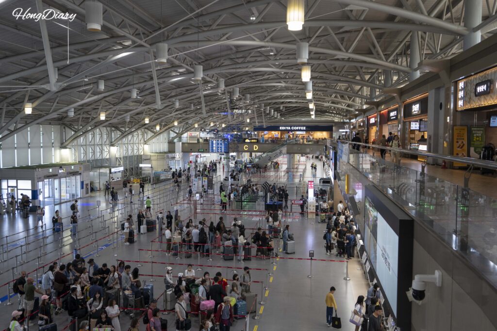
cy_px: 166
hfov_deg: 60.3
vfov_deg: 42.3
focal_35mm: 31
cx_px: 248
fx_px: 428
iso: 1600
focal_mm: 31
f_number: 4.5
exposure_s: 1/160
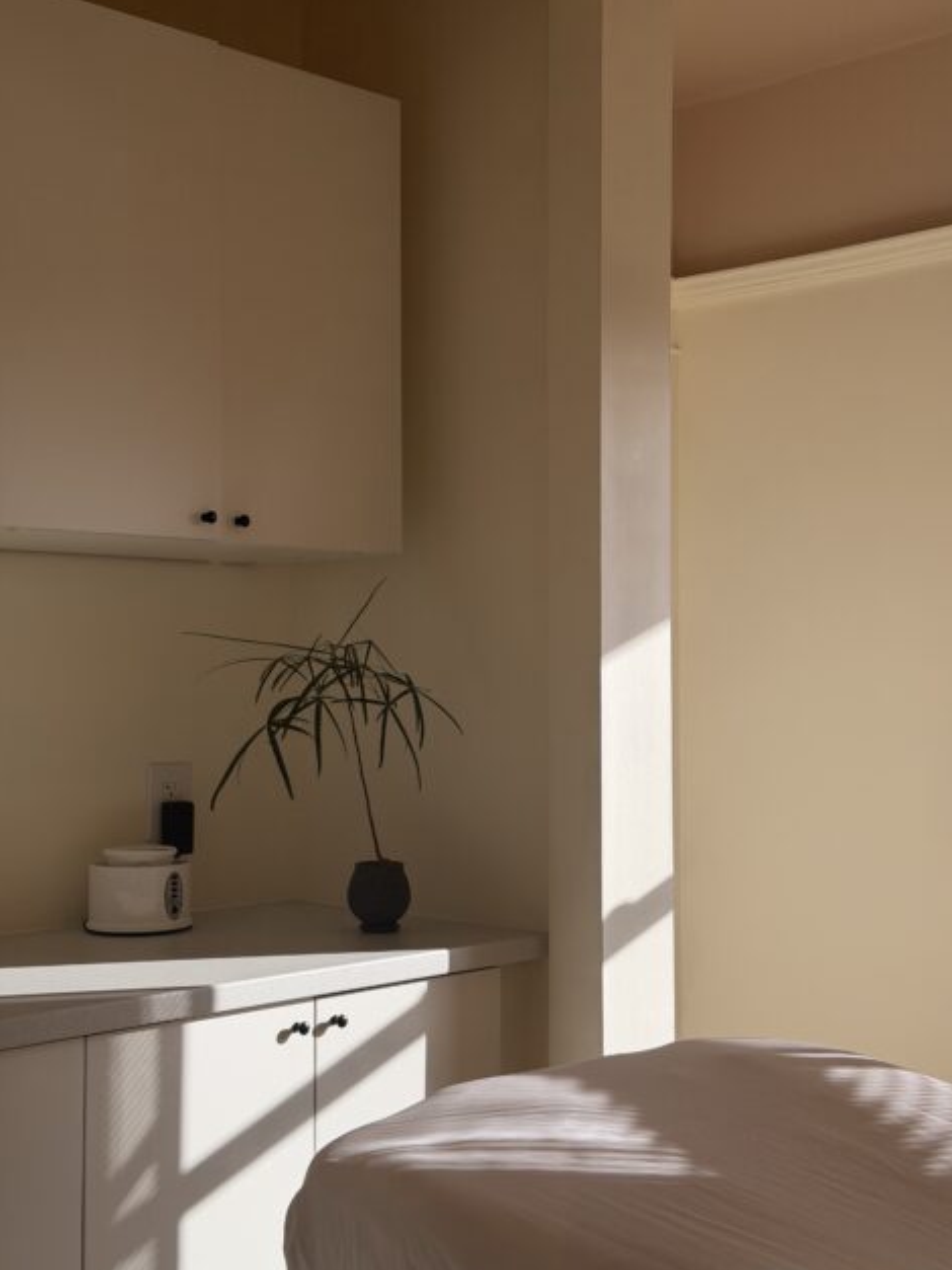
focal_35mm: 49
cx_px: 484
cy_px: 638
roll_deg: -0.9
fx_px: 1797
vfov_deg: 38.9
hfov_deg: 29.7
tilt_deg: +1.5
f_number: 1.78
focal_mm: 6.76
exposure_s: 1/2033
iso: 64
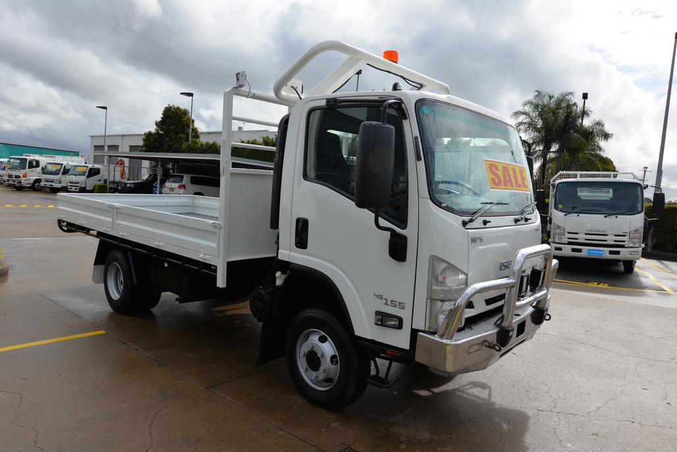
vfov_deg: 53.2
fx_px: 451
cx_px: 338
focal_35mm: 24
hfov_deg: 73.7
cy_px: 226
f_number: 8
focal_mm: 24
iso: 100
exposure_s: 1/250
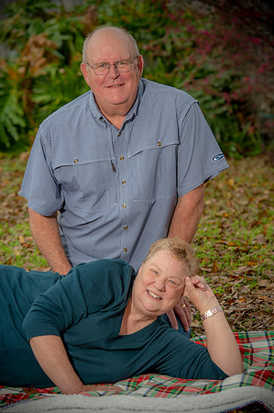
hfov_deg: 9.4
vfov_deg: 14.2
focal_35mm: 145
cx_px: 137
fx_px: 1659
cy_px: 206
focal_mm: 145
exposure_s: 1/200
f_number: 5.6
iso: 160
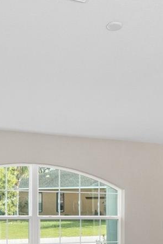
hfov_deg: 17.1
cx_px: 211
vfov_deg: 26.2
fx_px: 509
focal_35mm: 75
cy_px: 215
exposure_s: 1/8
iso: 320
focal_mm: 14
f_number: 8
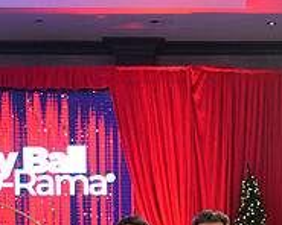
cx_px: 243
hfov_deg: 19.5
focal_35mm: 97
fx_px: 810
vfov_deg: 14.8
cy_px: 333
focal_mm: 33
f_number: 4
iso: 5000
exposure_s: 1/400
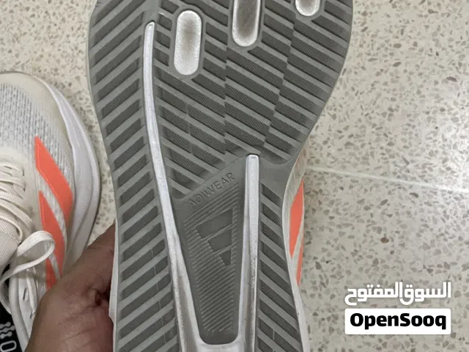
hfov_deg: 67.3
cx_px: 234
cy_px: 176
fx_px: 352
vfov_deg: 53.1
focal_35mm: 26
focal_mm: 4.2
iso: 200
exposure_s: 1/50
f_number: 1.6
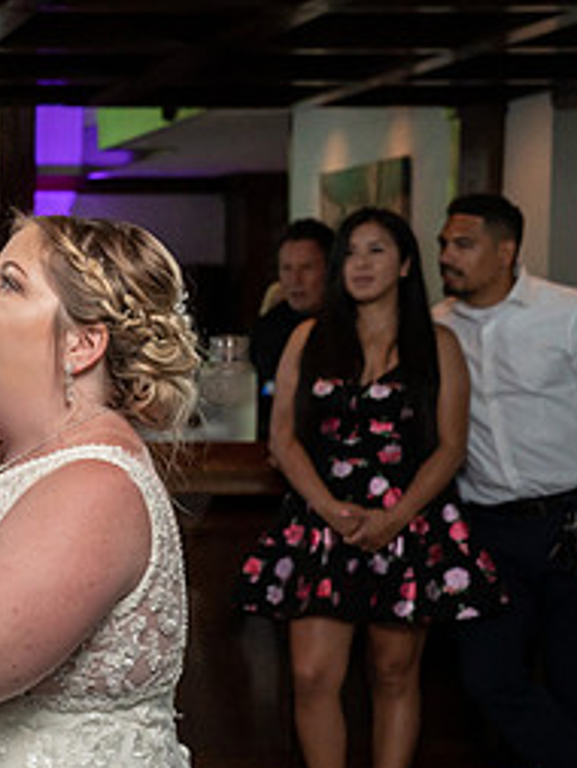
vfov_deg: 18.2
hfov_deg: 13.2
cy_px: 451
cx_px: -200
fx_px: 2398
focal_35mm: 108
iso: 2000
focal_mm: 49
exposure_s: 1/200
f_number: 5.6
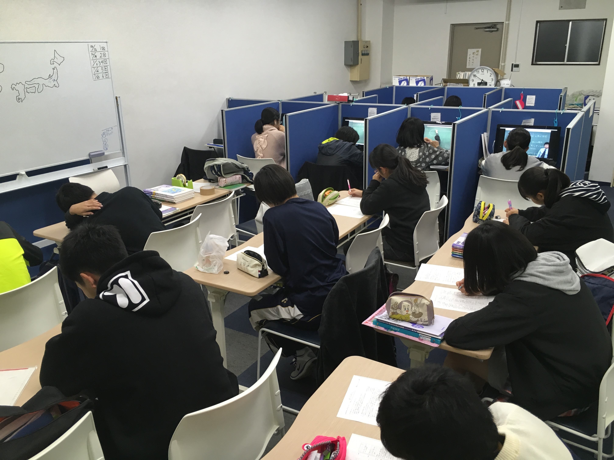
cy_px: 230
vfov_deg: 48.2
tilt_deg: -19.3
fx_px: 514
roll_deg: +1.4
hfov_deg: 61.7
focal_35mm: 29
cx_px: 307
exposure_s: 1/30
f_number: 2.2
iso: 40
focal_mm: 4.15
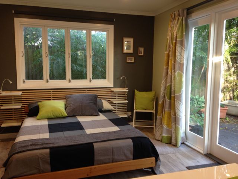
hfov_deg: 55.4
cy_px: 90
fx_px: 227
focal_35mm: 33
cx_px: 119
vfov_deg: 42.9
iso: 50
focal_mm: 4.12
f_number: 2.4
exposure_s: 1/20
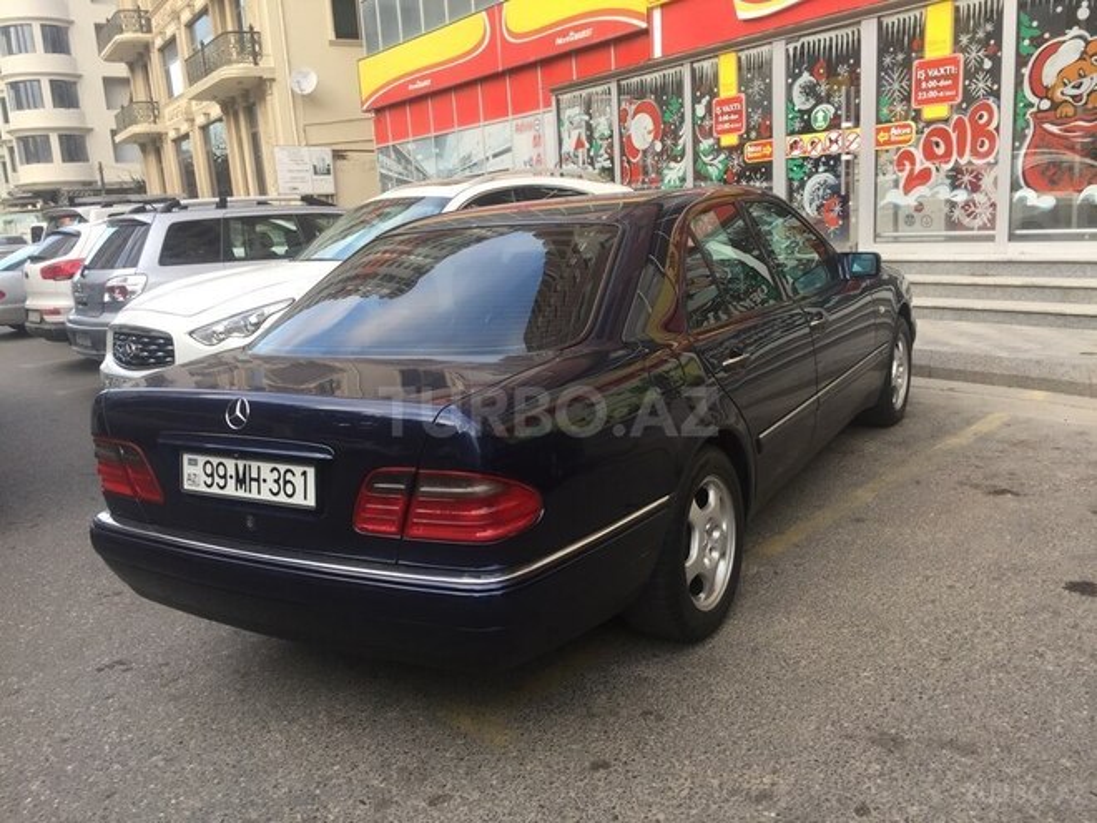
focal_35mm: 29
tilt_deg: -12.1
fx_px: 919
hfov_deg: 61.7
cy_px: 412
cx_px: 548
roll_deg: +1.8
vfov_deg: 48.2
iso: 40
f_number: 2.2
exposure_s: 1/100
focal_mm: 4.15
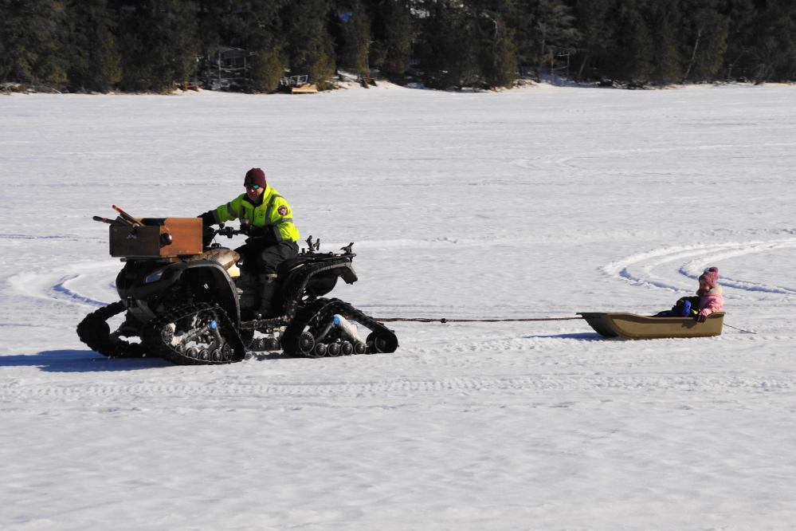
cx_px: 398
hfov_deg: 16.1
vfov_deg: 10.8
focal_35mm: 128
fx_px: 2819
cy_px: 266
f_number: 10
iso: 100
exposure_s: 1/200
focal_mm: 85
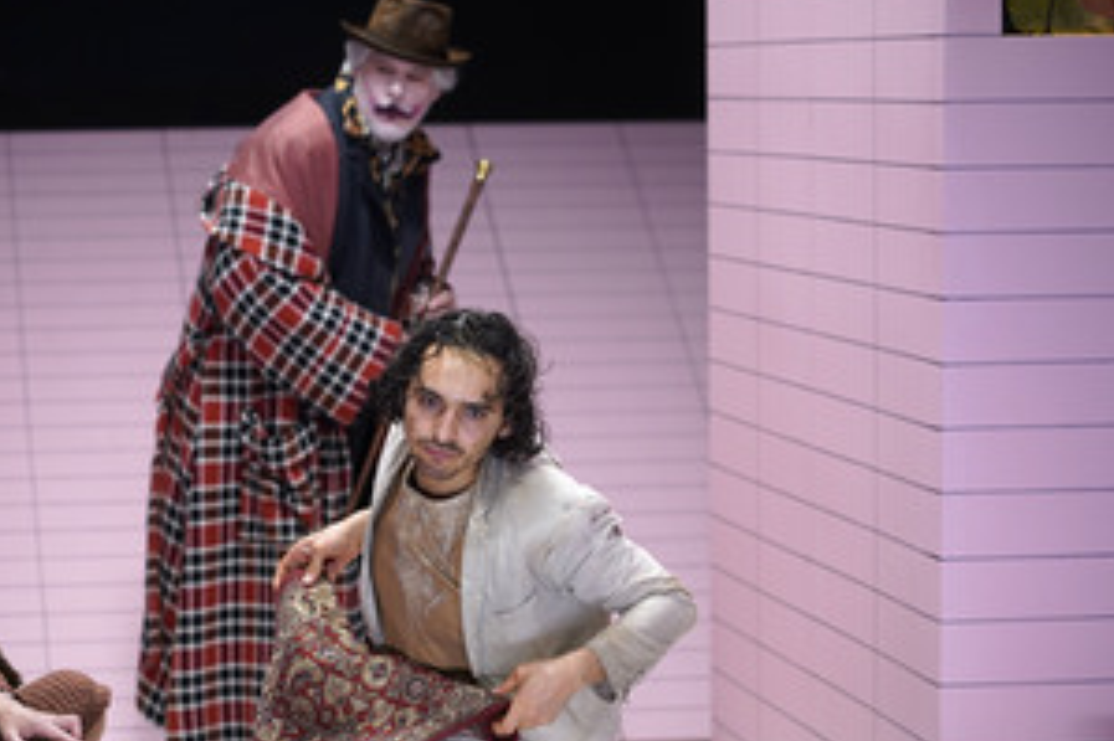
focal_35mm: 128
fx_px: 3959
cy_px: 506
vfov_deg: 10.7
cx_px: 374
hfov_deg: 16.0
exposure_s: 1/200
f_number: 2.2
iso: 1600
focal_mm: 85
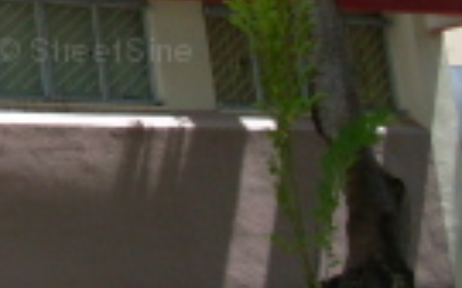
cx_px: -435
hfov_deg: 11.6
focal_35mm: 164
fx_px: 2062
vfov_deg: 7.6
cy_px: -288
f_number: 8.4
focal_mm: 6.3
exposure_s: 1/125
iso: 80
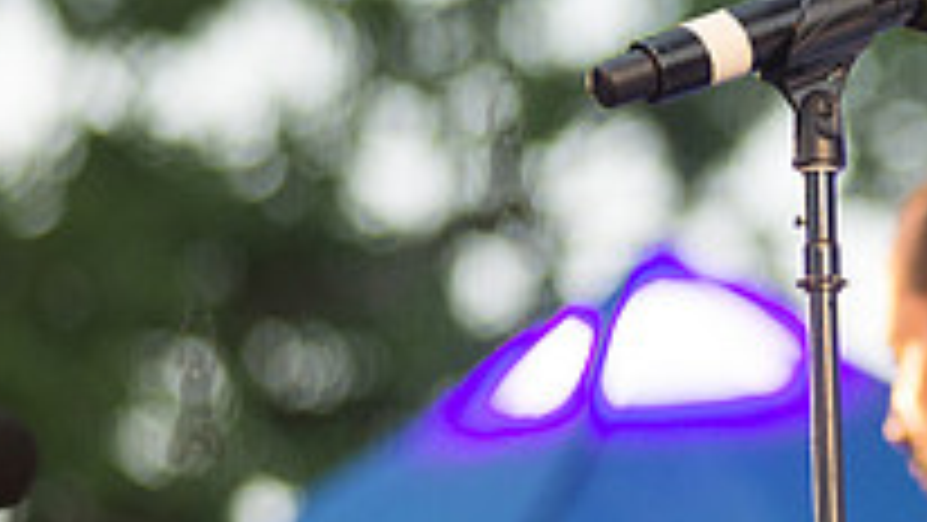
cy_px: 335
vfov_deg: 3.1
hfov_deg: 5.4
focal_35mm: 396
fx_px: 9736
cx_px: 1281
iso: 1250
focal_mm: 120
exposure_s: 1/400
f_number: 3.2
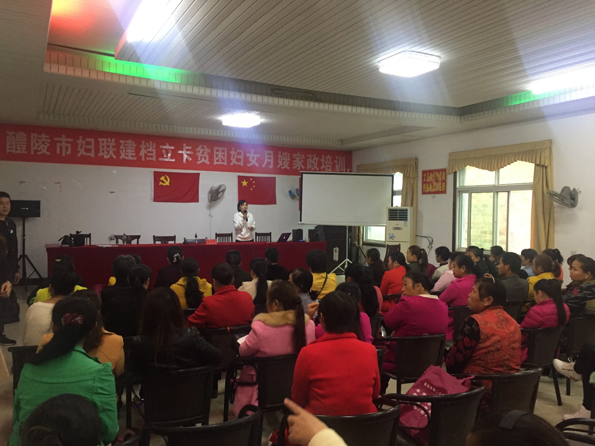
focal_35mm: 29
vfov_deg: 48.2
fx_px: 498
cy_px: 223
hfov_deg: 61.7
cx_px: 298
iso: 200
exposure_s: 1/33
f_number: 2.2
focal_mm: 4.15
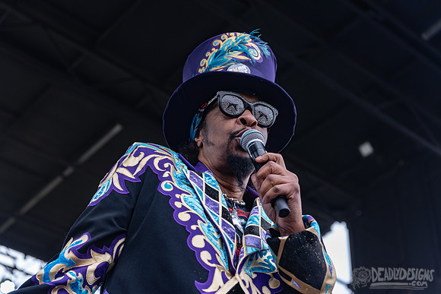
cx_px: 220
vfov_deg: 21.9
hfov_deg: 32.4
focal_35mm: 62
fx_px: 760
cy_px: 147
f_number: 4
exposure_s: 1/200
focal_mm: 62
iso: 400
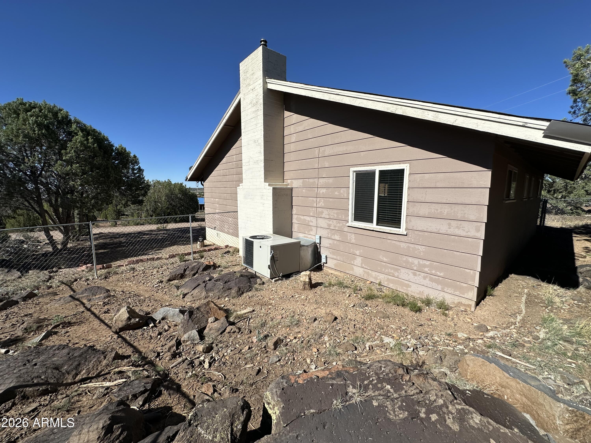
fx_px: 239
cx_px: 296
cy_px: 222
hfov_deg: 102.1
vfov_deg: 85.7
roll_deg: -0.7
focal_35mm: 14
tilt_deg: -6.5
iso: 50
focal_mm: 2.22
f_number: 2.2
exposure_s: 1/3509
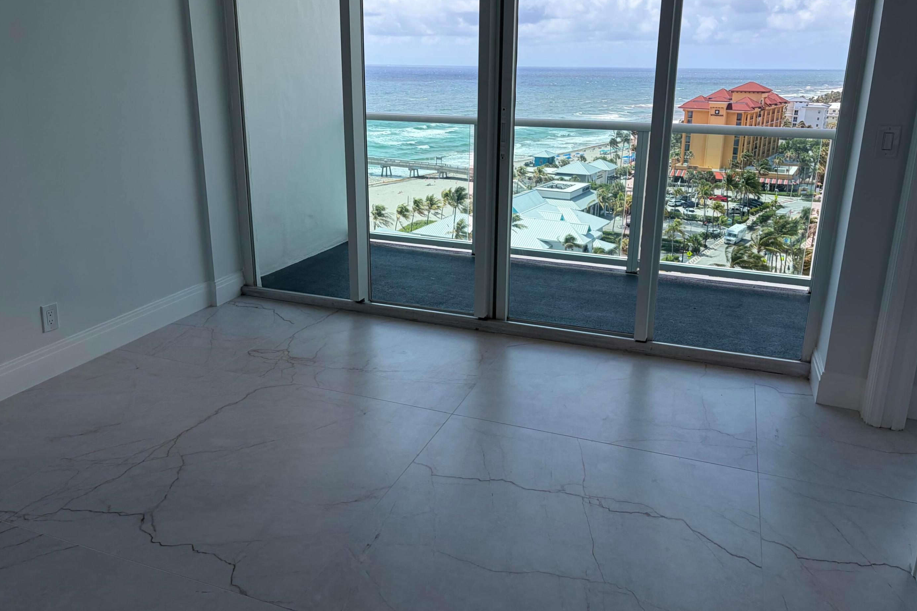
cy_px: 272
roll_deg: -0.5
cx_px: 460
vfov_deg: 46.3
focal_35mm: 28
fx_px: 713
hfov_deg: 65.5
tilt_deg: -14.8
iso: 50
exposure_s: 1/1364
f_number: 1.6
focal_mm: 5.96
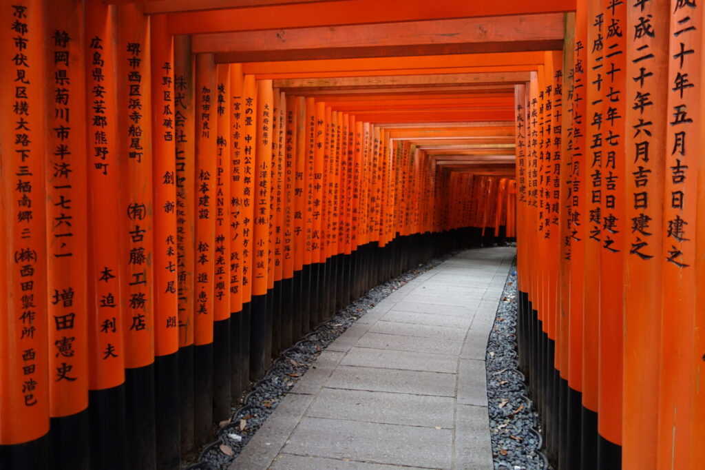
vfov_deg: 46.4
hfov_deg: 65.5
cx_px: 352
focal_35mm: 28
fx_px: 548
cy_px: 235
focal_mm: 10.4
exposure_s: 1/200
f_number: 1.8
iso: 800
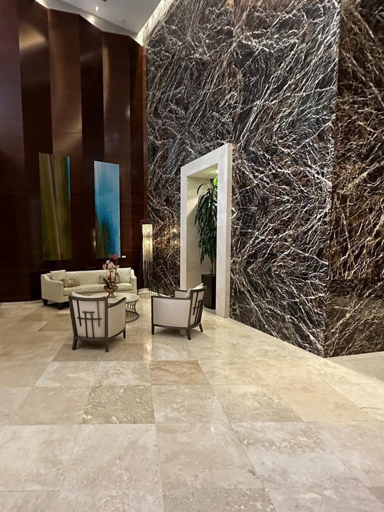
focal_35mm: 19
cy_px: 269
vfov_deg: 84.6
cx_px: 136
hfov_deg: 67.3
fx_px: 281
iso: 640
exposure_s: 1/60
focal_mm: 2.22
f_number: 2.2
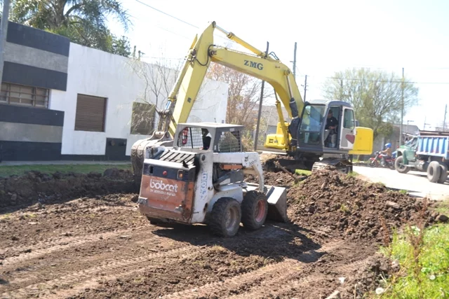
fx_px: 561
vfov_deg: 29.9
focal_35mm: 45
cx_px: 224
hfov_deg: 43.6
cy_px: 150
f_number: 4.5
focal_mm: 30
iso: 100
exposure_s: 1/200
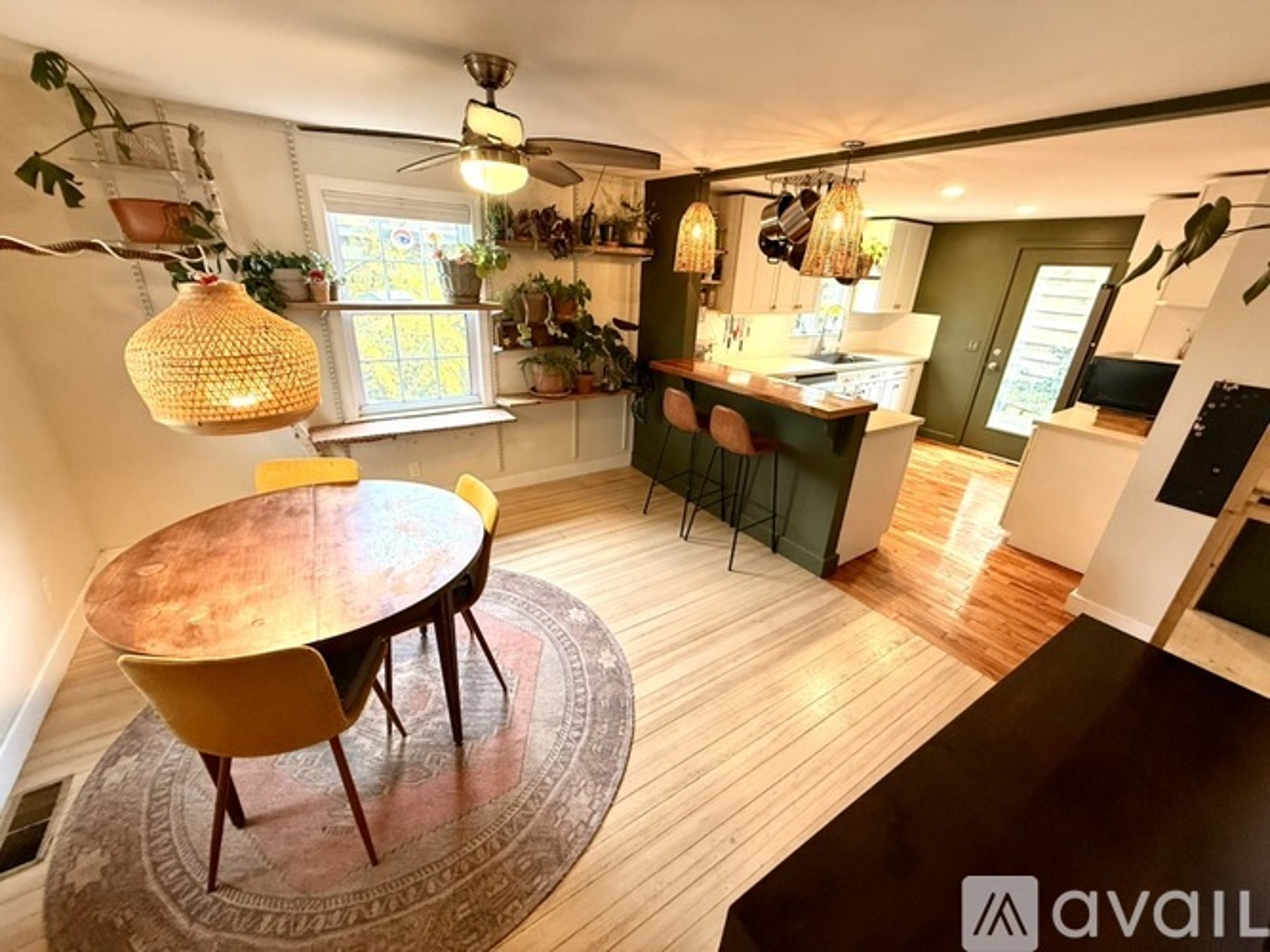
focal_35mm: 14
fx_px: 514
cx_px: 635
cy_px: 476
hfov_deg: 102.1
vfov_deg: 85.7
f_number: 2.2
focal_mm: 2.22
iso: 250
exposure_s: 1/60
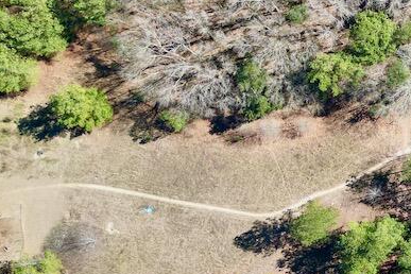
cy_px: 153
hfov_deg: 27.8
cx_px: 452
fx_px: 753
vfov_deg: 20.6
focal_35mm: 66
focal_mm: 6.72
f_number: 1.7
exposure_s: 1/640
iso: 120
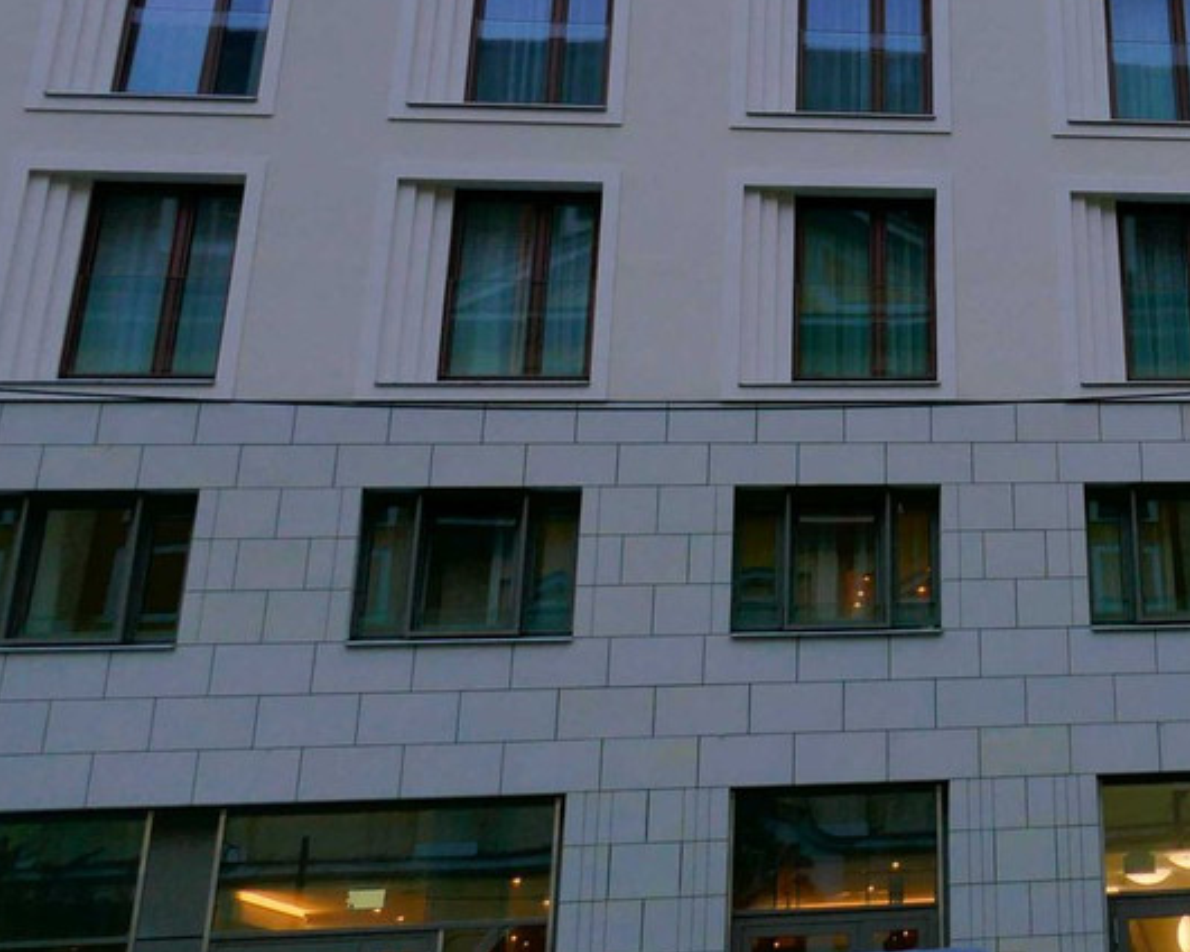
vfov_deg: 27.4
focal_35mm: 53
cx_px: 1123
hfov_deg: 33.1
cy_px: 65
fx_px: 1867
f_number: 2.8
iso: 500
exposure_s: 1/160
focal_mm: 9.1
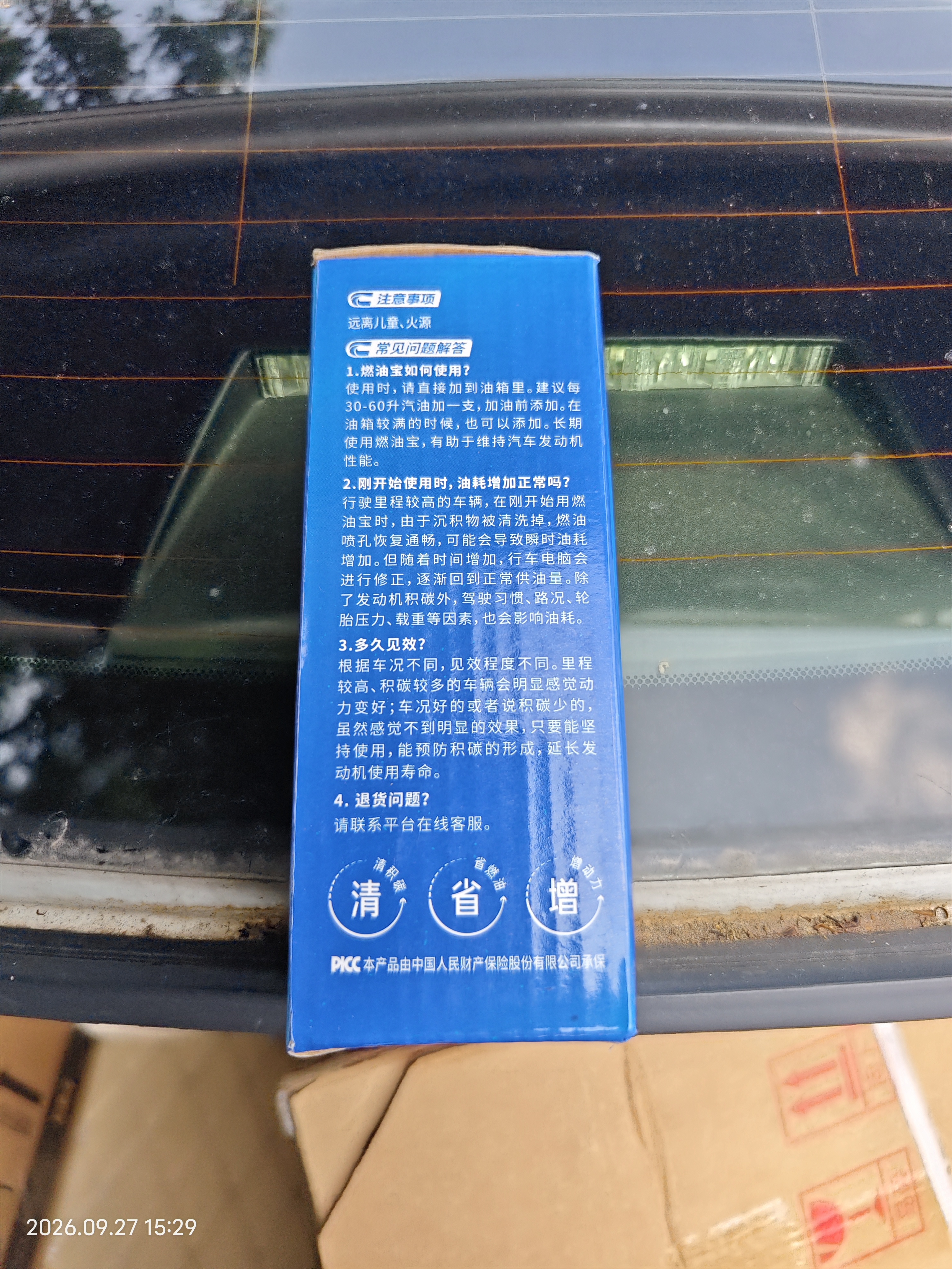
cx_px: 476
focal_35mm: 23
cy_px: 634
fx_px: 843
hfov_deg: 58.9
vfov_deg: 73.9
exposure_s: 1/146
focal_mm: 8.67
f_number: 1.75
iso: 50
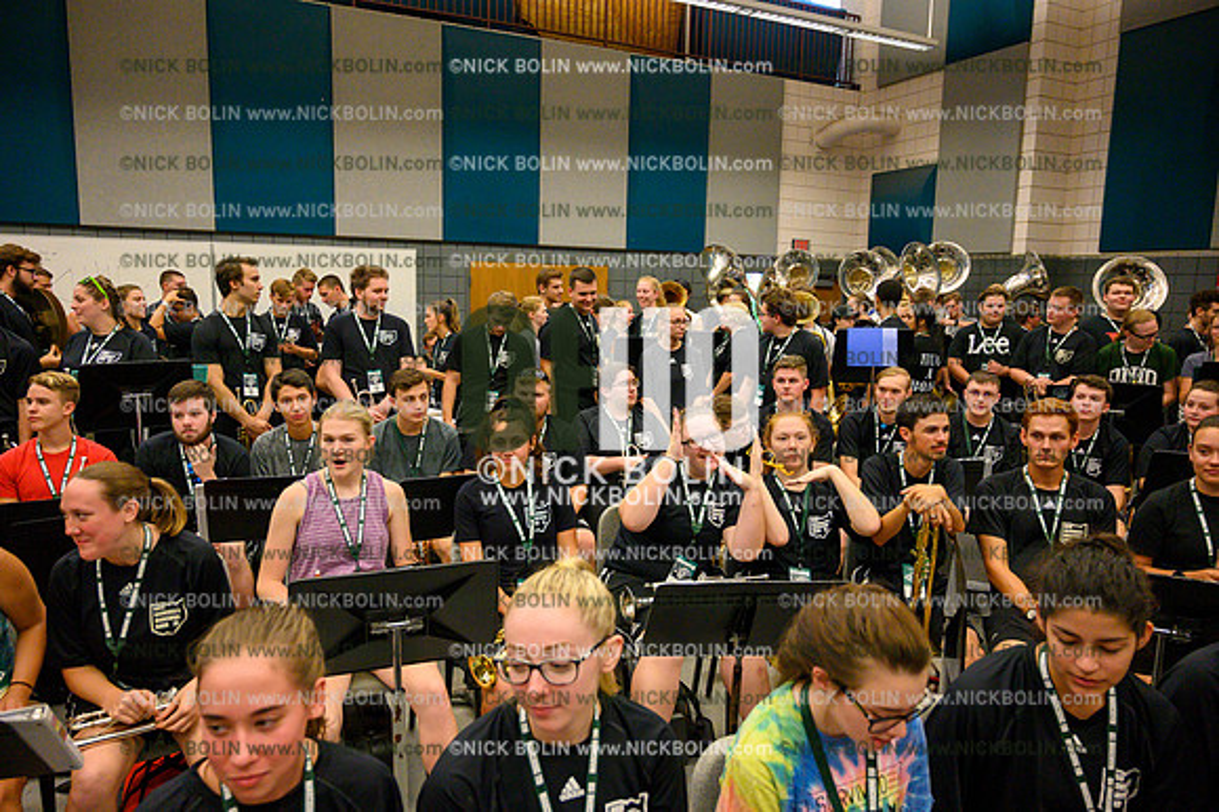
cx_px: 610
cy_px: 406
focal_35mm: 24
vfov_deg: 53.1
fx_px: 812
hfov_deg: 73.8
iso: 8000
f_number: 4
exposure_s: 1/640
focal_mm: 24
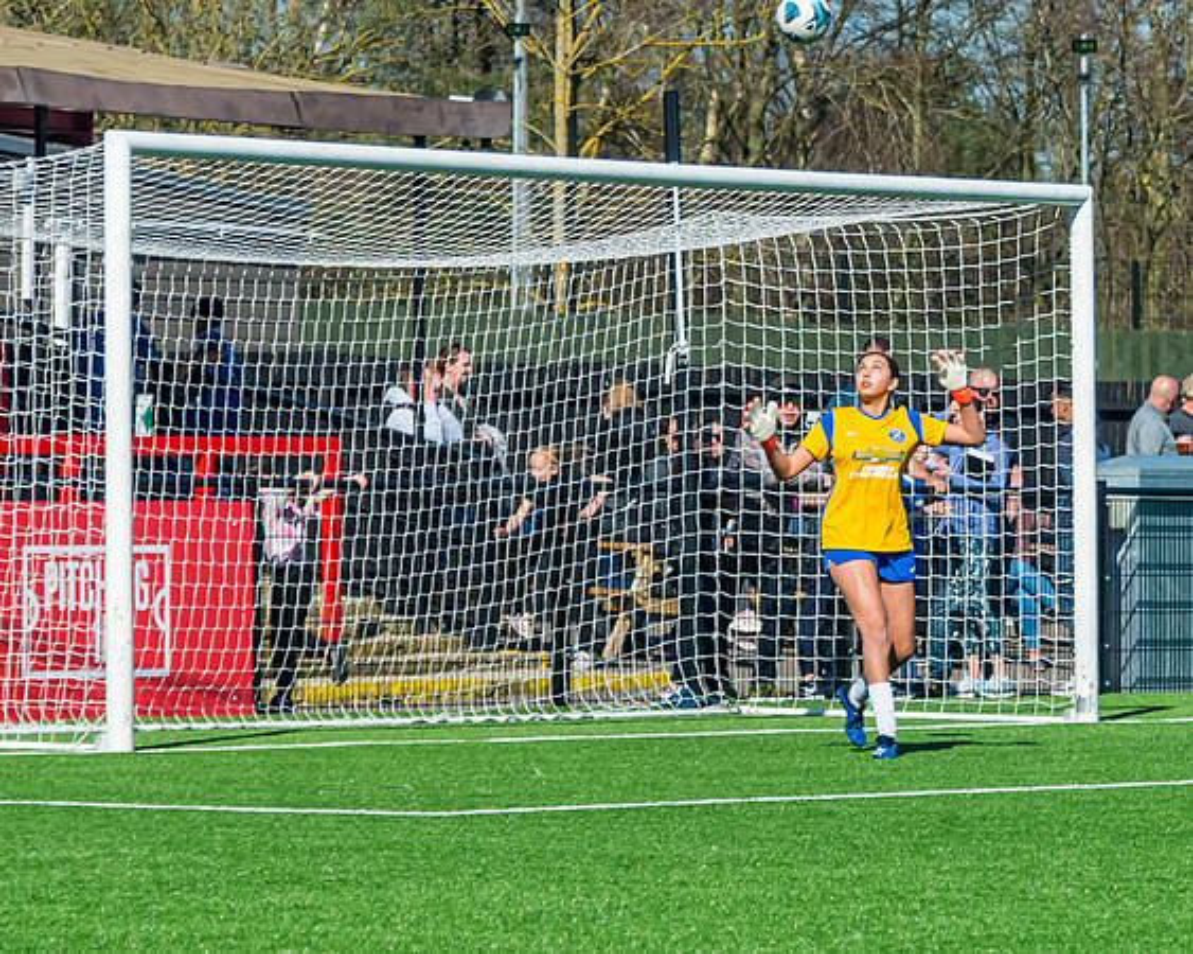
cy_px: 816
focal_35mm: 260
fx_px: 9166
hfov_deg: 7.4
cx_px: 748
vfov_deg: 5.9
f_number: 5
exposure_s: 1/3200
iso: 400
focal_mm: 100
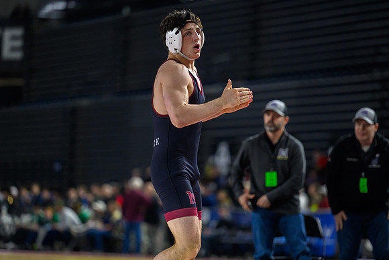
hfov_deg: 10.0
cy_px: 138
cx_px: 185
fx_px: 2227
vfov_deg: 6.7
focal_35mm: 206
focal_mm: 165
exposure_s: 1/1000
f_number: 2.8
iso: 4000
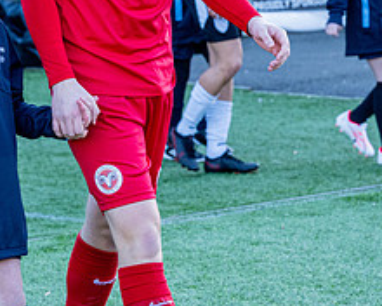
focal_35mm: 202
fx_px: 2284
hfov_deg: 9.5
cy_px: 120
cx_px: 85
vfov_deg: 7.7
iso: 1000
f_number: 5
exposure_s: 1/400
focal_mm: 70
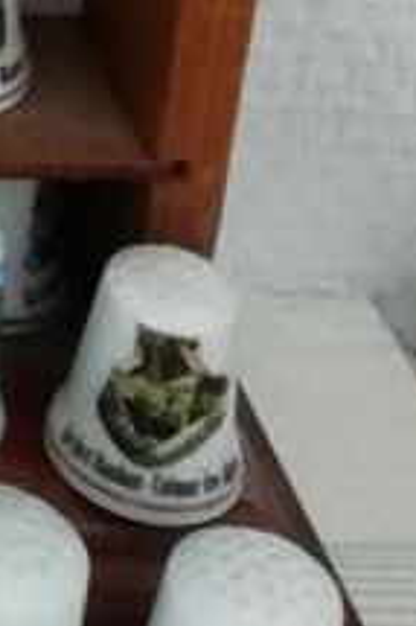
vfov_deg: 10.7
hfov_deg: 7.1
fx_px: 2916
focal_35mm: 168
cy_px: -788
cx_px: -925
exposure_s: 1/30
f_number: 2.2
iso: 400
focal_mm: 3.81
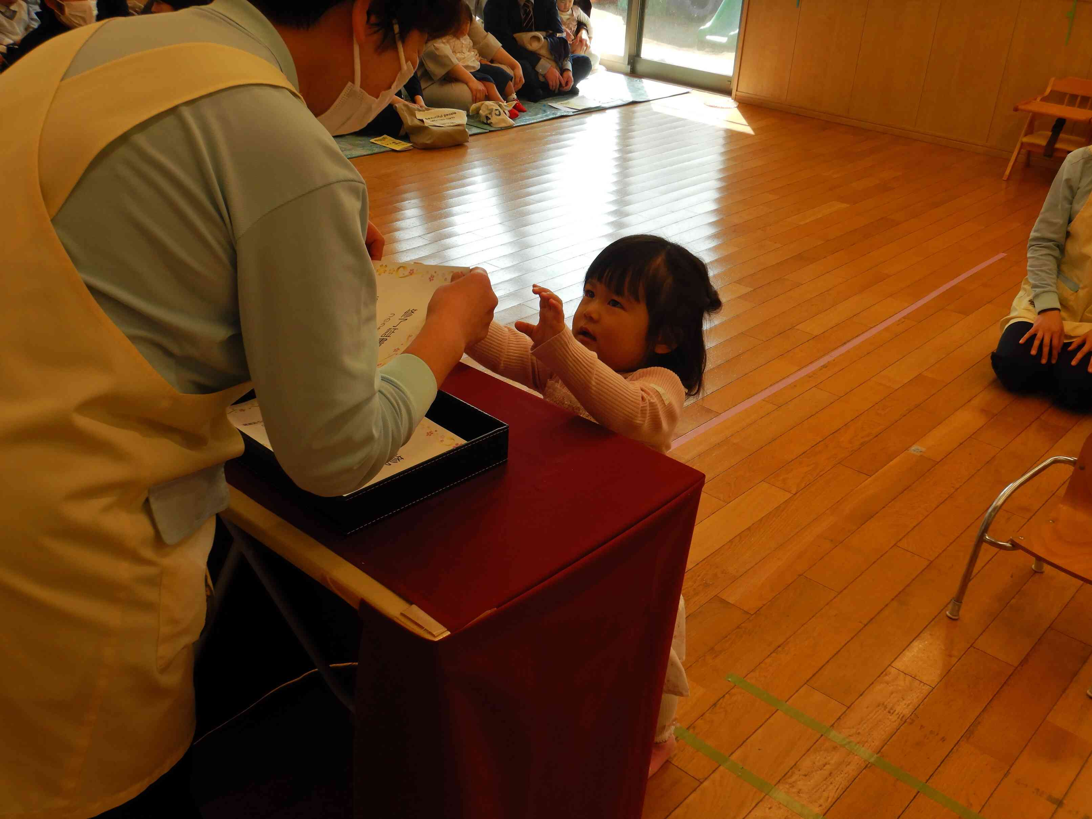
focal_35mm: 34
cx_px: 546
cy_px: 410
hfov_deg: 54.0
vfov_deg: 41.8
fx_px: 1073
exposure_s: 1/125
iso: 125
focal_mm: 6.1
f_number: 4.2
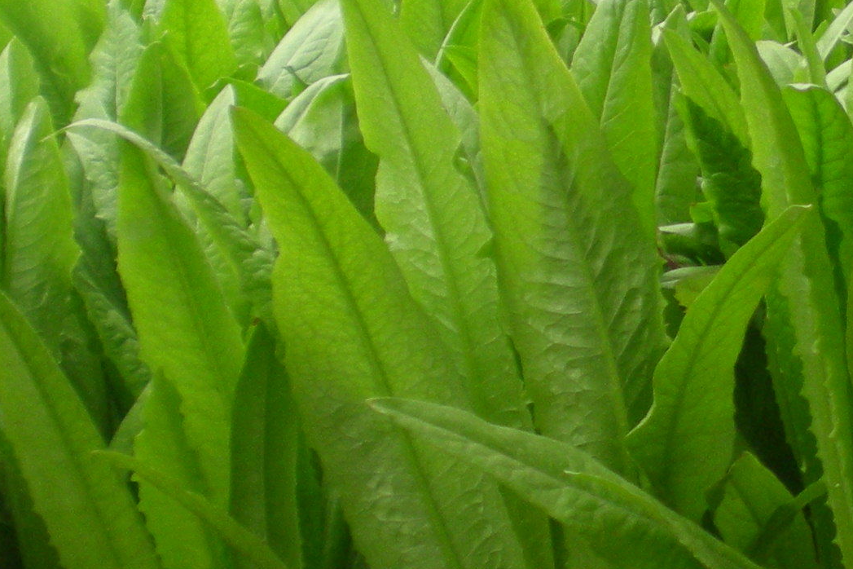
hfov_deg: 17.4
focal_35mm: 116
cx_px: 726
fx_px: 2748
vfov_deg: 11.8
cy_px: 174
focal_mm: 6.3
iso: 131
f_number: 3.1
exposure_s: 1/58.5
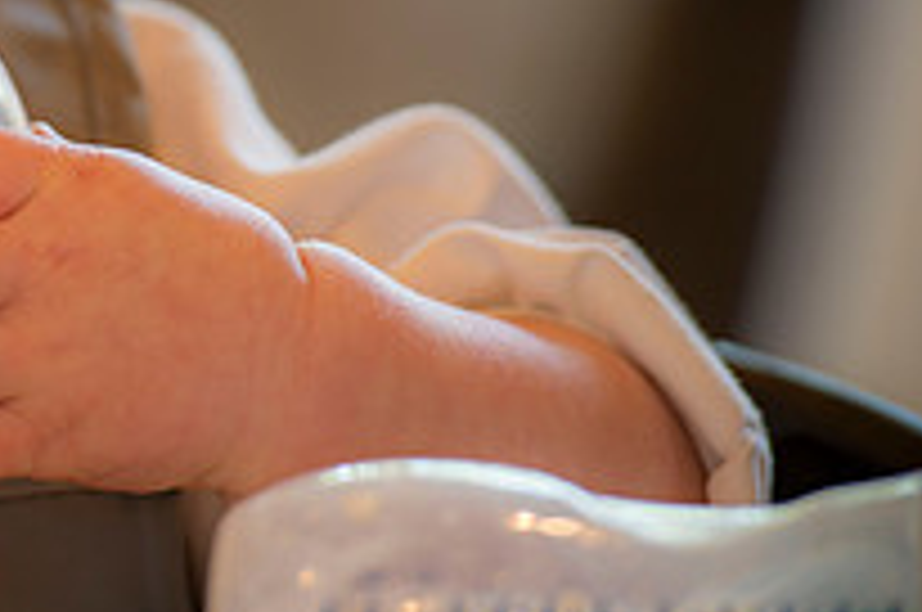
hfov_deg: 3.6
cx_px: -139
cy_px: -72
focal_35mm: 567
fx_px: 14499
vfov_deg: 2.4
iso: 125
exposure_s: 1/50
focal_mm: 200
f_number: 2.8
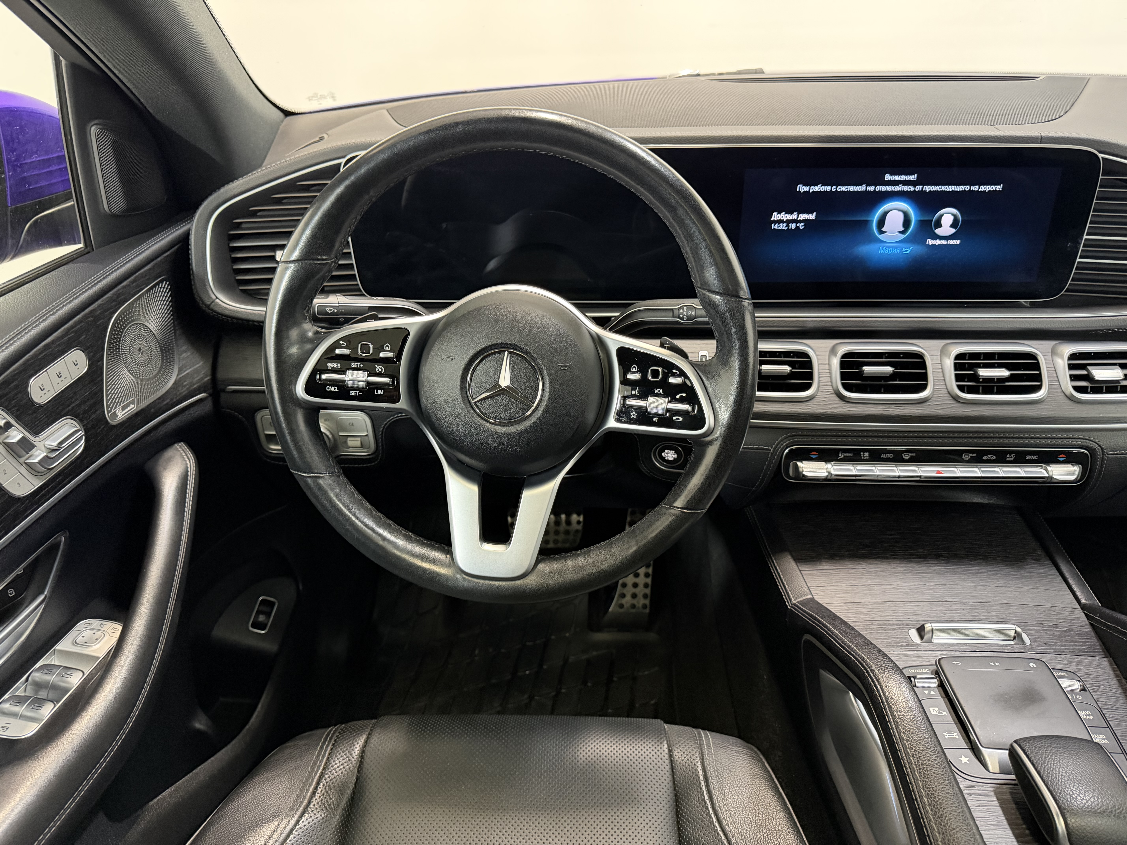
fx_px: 781
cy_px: 422
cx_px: 564
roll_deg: +2.4
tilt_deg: -32.1
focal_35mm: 24
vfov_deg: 56.8
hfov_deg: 71.6
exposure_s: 1/33
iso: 800
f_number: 1.78
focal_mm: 6.76
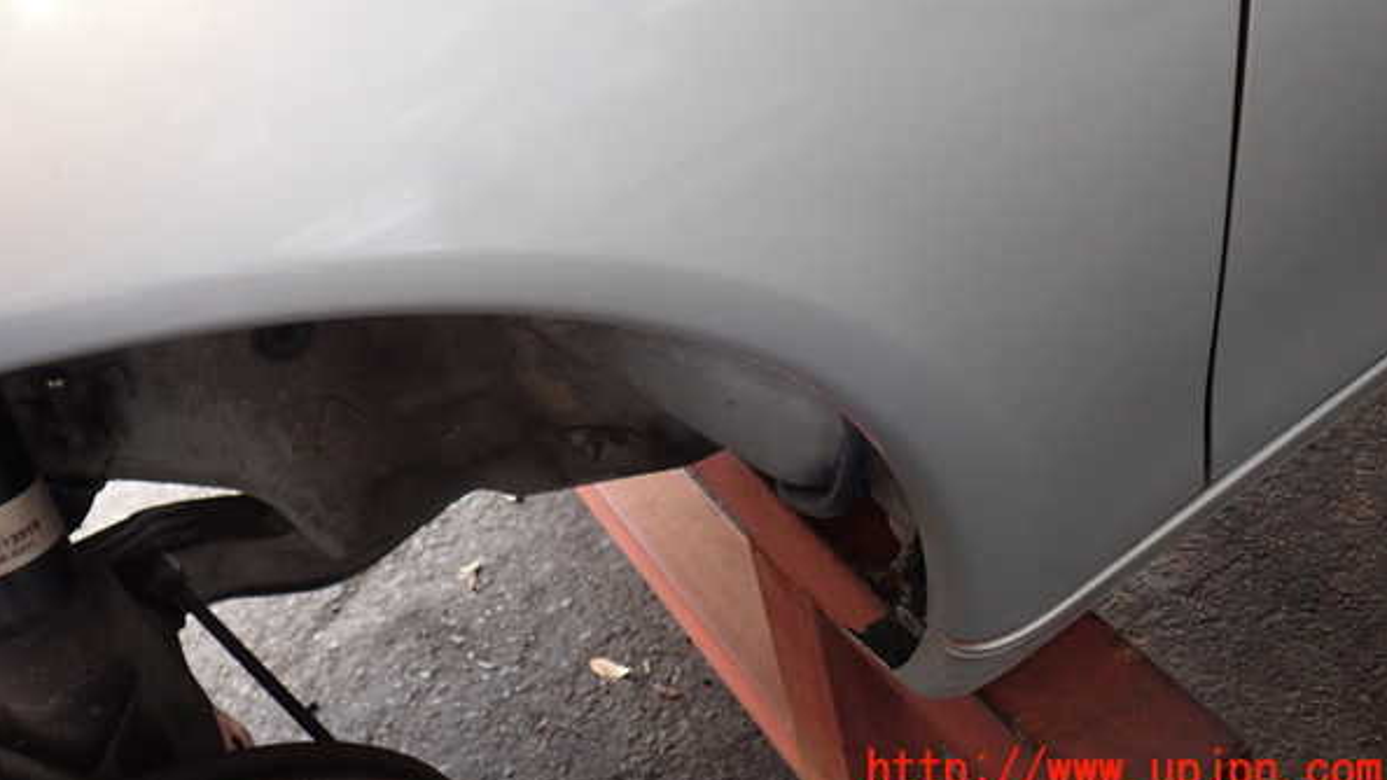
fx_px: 1214
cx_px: 694
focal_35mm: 33
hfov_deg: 59.5
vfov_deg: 35.4
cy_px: 276
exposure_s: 1/50
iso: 200
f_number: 2.3
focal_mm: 5.4
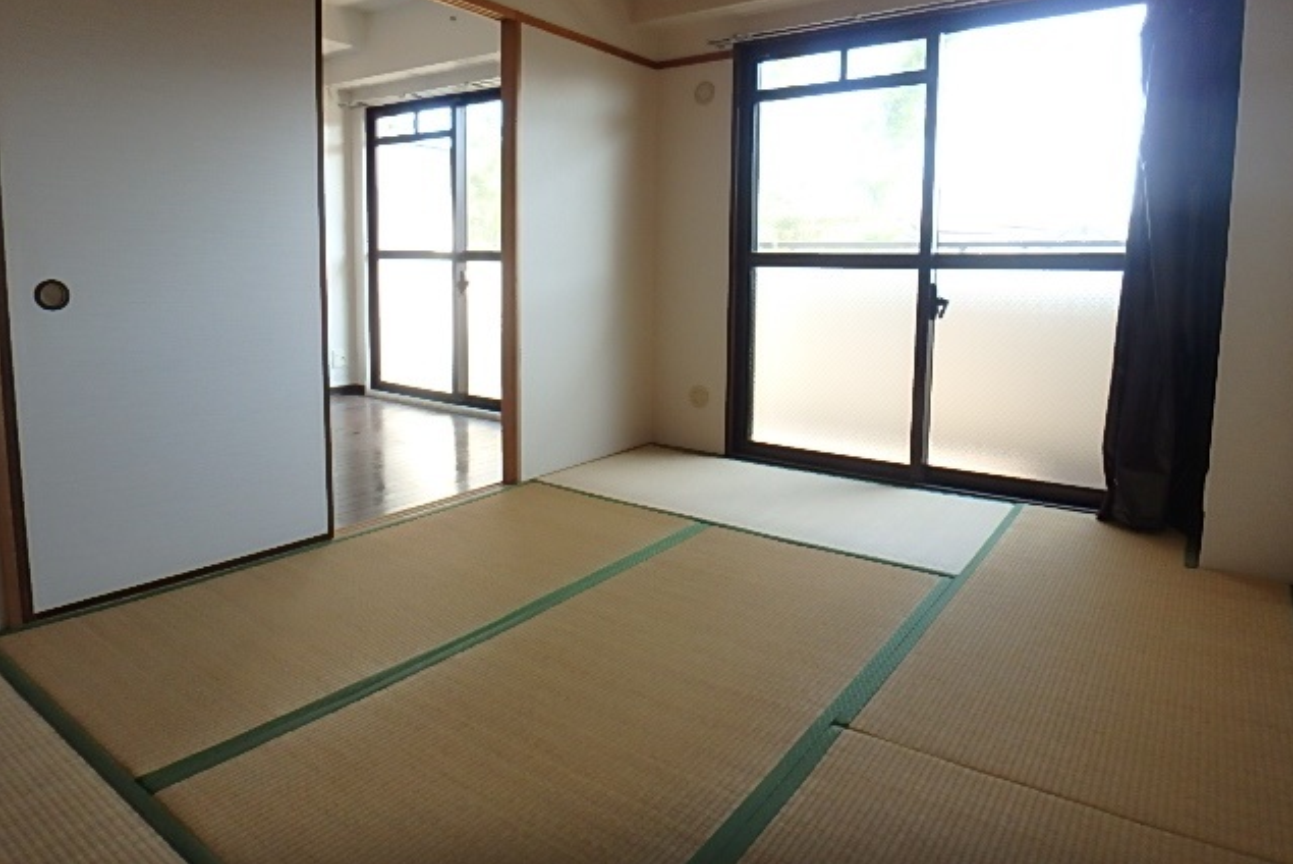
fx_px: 790
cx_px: 650
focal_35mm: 22
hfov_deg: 78.6
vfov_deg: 57.1
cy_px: 377
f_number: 3.5
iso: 200
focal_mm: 3.7
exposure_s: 1/60
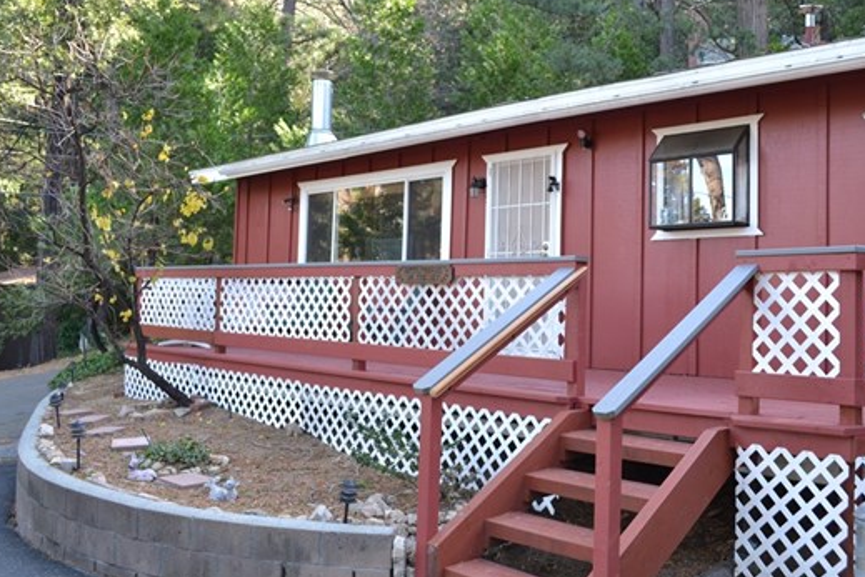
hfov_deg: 51.7
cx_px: 498
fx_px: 889
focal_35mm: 37
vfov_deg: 35.9
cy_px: 249
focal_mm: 20
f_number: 5
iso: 400
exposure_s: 1/100
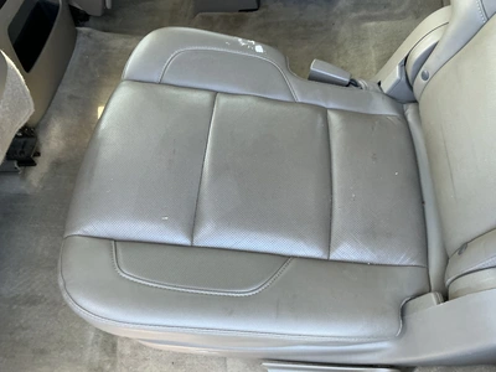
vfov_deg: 49.7
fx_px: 401
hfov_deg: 63.4
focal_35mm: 28
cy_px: 186
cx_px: 248
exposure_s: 1/97
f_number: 1.8
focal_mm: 3
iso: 64
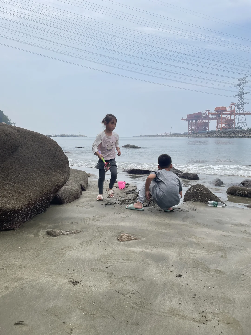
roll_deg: +0.4
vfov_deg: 67.3
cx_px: 126
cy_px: 168
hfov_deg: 53.1
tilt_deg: -6.3
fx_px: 251
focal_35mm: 26
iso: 32
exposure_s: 1/4000
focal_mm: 4.2
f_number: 1.6
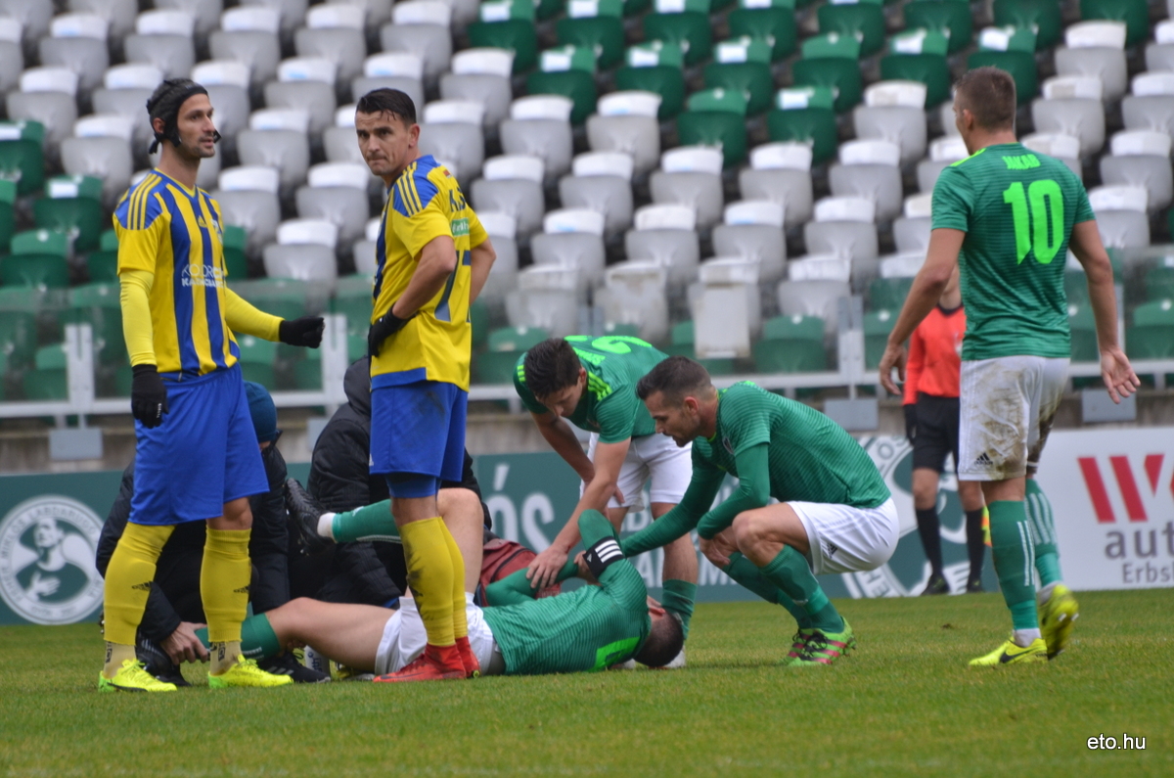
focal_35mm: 450
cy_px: 389
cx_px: 587
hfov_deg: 4.6
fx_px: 14646
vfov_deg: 3.0
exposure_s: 1/125
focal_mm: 300
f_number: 5.6
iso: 320
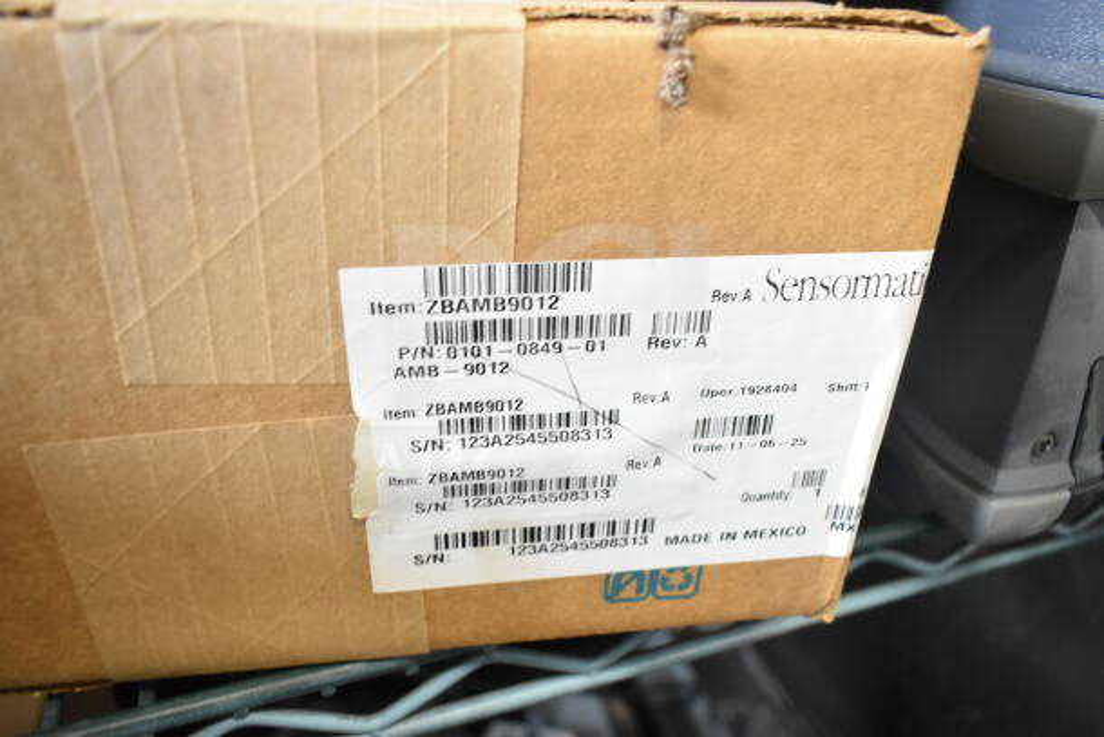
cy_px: 368
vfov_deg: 48.0
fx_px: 828
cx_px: 552
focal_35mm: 27
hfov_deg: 67.4
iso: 1600
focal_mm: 18
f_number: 4.5
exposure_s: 1/80
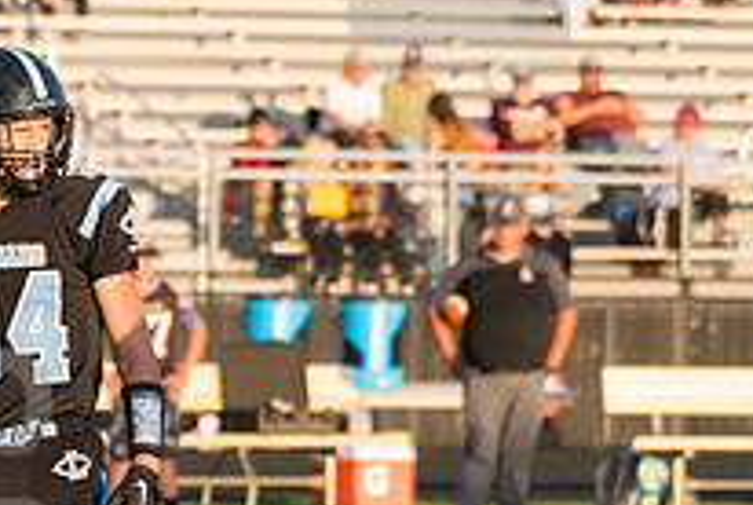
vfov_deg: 2.5
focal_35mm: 562
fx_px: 11772
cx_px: -58
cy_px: 452
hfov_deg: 3.7
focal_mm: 200
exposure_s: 1/2000
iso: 1250
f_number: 5.6
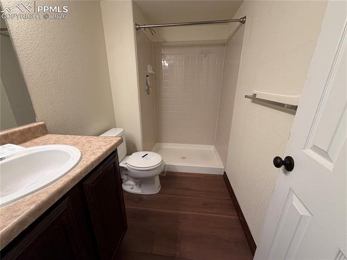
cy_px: 130
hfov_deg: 102.1
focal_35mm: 14
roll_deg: +0.0
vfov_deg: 85.6
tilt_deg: -17.7
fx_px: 140
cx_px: 174
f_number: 2.2
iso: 200
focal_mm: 2.22
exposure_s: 1/60
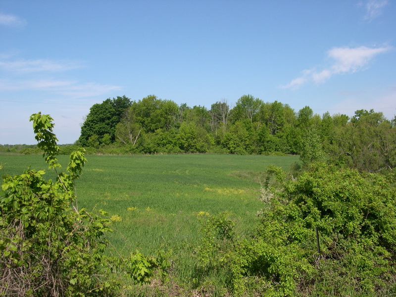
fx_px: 435
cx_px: 198
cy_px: 148
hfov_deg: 49.0
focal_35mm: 38
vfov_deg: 37.7
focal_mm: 8
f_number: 7.6
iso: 100
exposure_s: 1/224
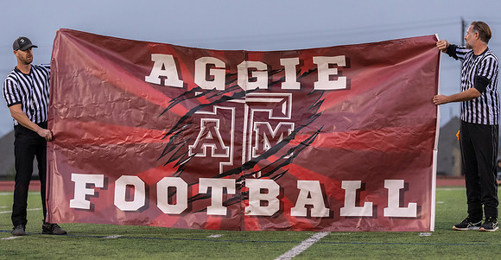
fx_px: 2148
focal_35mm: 165
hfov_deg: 13.3
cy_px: 141
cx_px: 236
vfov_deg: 6.9
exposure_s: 1/1250
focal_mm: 140
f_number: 3.5
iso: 3200
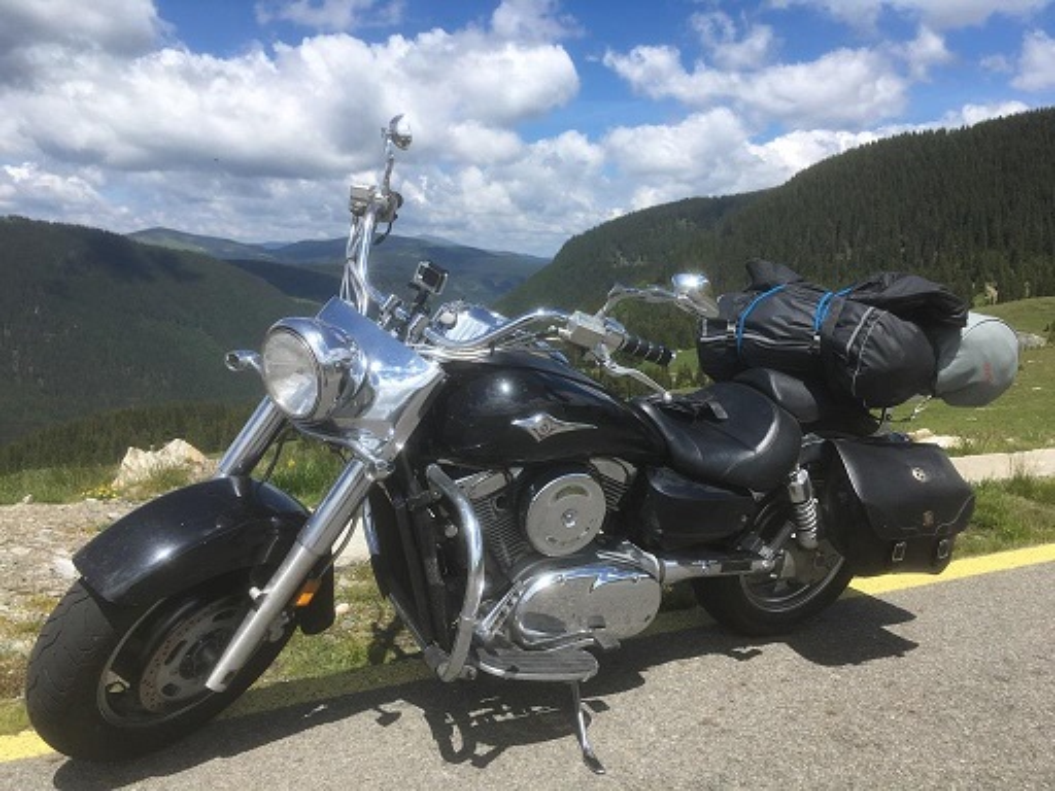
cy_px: 396
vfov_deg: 48.2
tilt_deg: -9.7
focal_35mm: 29
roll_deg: +0.3
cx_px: 528
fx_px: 884
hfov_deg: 61.7
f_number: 2.2
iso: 25
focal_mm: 4.15
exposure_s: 1/1570
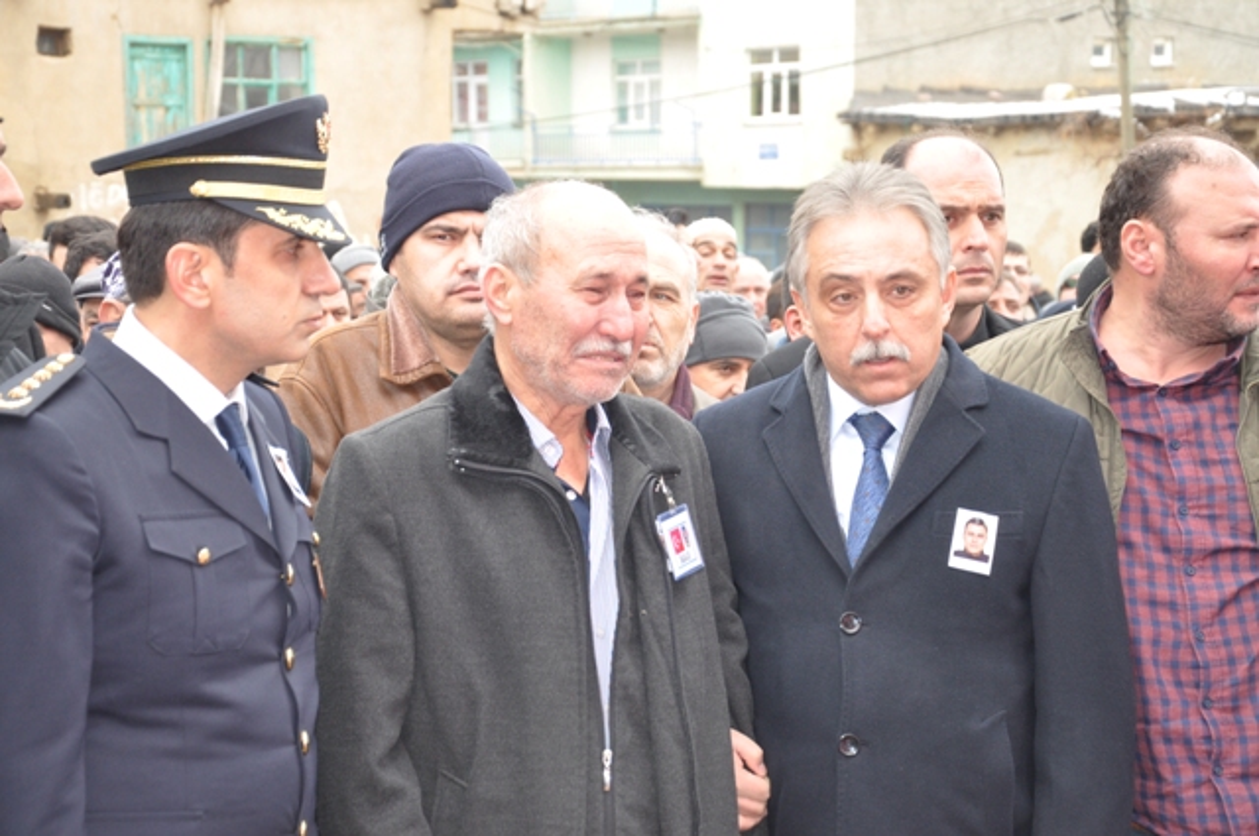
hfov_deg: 23.4
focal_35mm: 87
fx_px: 3039
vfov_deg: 15.7
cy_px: 418
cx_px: 630
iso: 640
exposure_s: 1/200
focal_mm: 58
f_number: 7.1
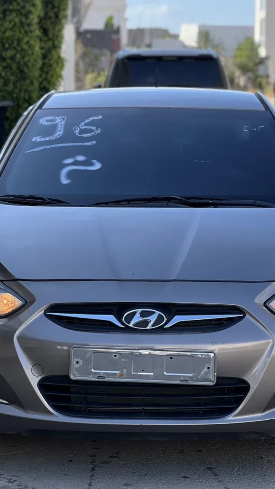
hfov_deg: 10.4
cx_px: 136
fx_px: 1504
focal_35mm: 116
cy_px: 188
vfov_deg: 18.4
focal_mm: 9
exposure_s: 1/239
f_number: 2.8
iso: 25
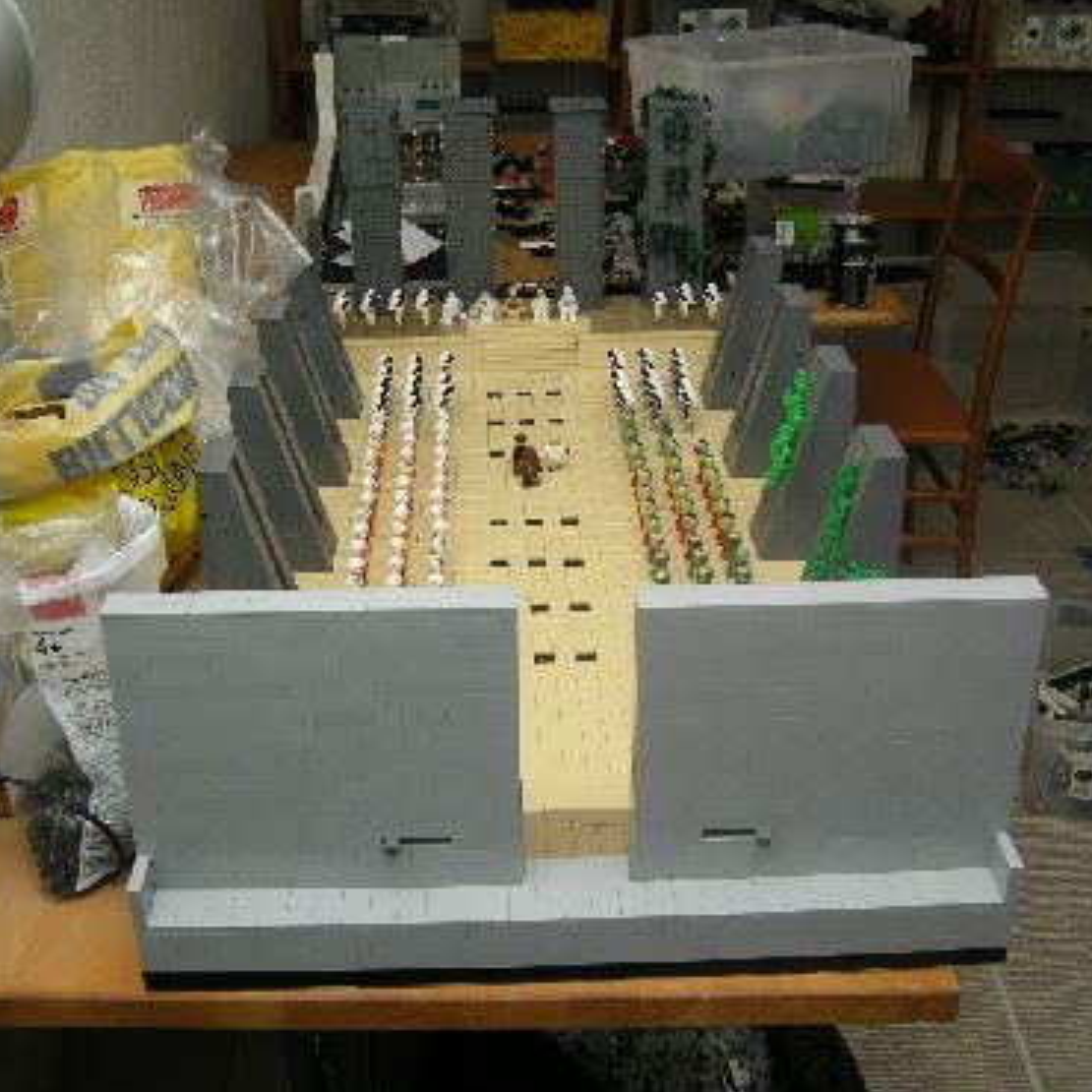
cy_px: 547
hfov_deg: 39.2
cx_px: 564
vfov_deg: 39.2
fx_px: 1535
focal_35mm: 43
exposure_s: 1/60
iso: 64
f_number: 2.7
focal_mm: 7.5
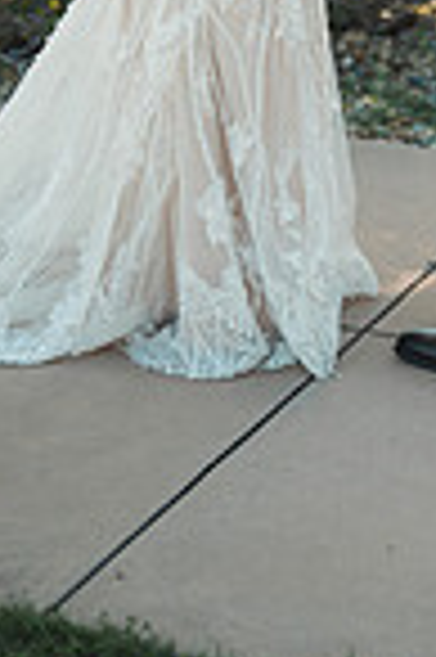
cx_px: 440
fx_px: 2804
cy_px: -279
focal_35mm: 154
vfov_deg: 12.8
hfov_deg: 8.8
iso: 50
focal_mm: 50
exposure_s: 1/1250
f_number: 1.4
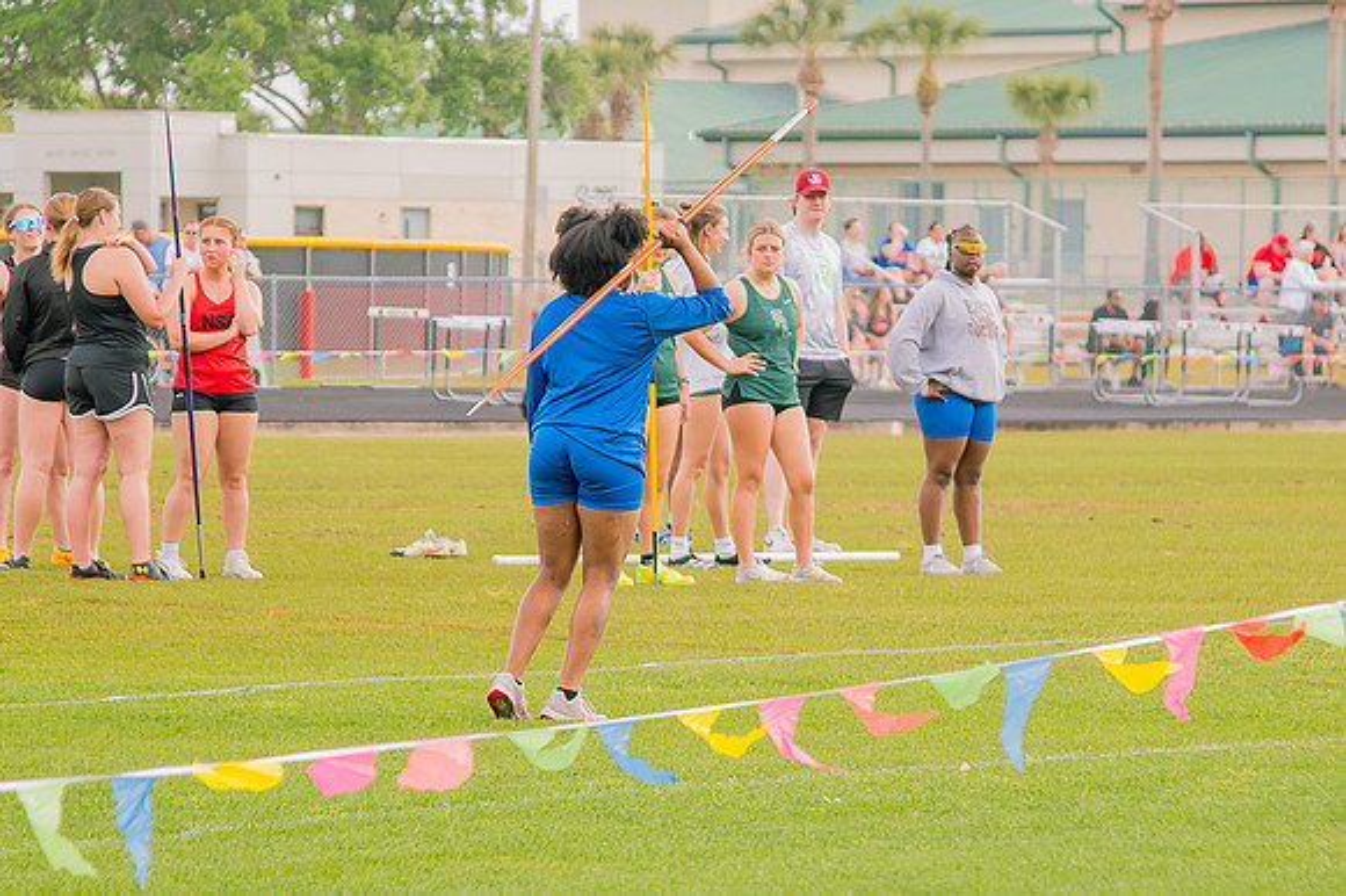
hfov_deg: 8.1
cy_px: 474
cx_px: 763
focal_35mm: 255
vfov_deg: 5.4
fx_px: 9518
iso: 200
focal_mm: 120
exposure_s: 1/200
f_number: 4
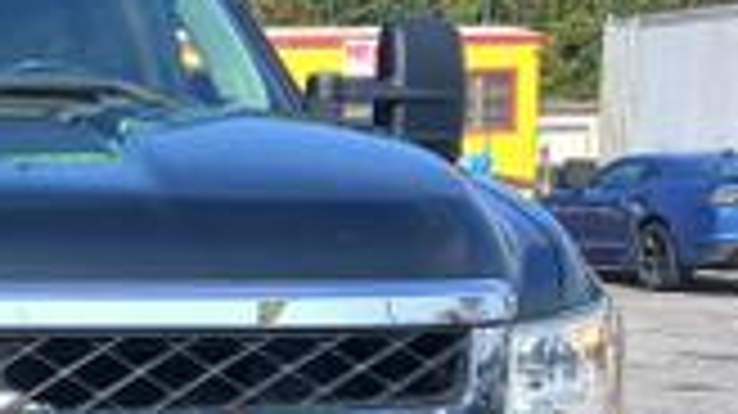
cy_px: 464
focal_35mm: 87
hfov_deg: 22.3
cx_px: -184
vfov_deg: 13.6
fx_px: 1701
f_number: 1.8
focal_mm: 3.98
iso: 20
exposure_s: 1/381
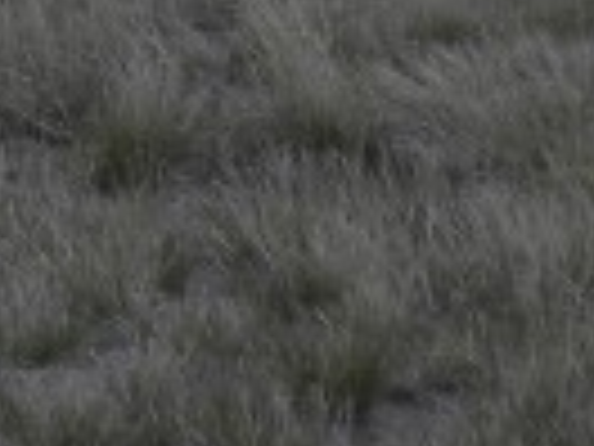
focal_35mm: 287
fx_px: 4925
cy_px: -378
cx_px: -374
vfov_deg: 5.1
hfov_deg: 6.8
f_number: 10
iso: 64
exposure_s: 1/125
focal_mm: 6.6
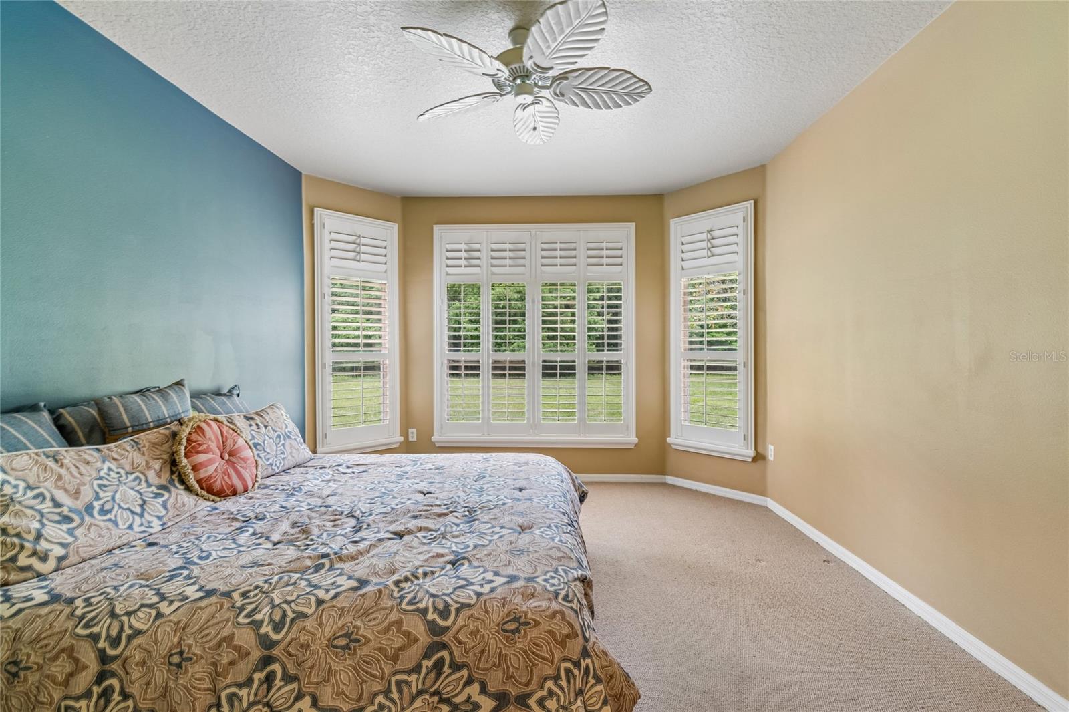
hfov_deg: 100.4
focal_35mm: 15
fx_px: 445
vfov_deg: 77.3
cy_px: 356
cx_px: 534
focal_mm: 10
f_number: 7.1
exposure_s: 1/13
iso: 100
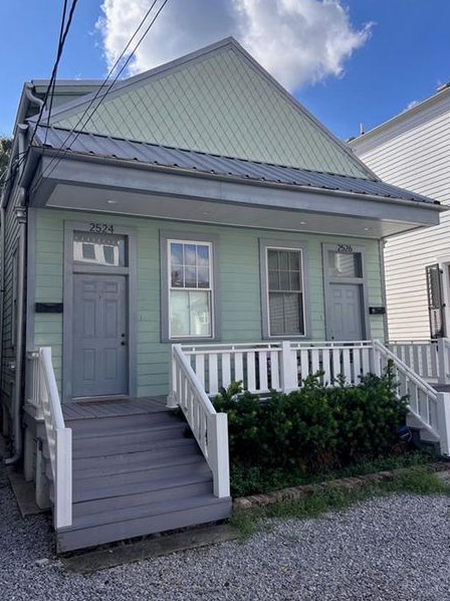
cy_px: 289
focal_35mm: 29
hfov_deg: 48.2
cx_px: 238
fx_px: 503
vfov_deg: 61.7
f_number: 1.5
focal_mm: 5.7
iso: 50
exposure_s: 1/2404
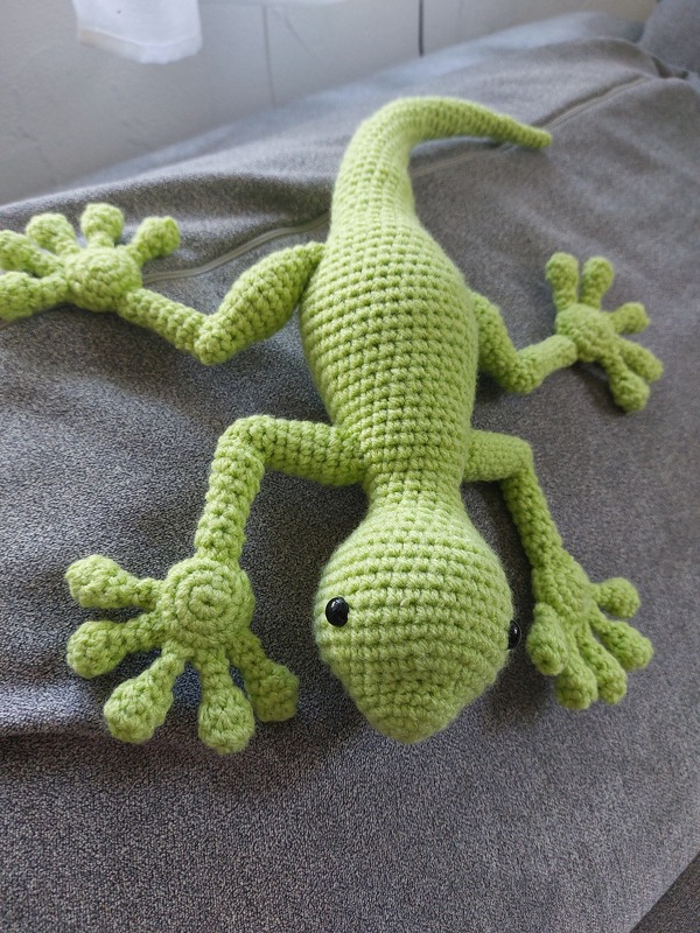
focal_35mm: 25
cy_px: 466
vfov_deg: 69.4
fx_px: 674
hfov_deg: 54.9
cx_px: 350
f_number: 1.8
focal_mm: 5.23
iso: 160
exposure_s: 1/100
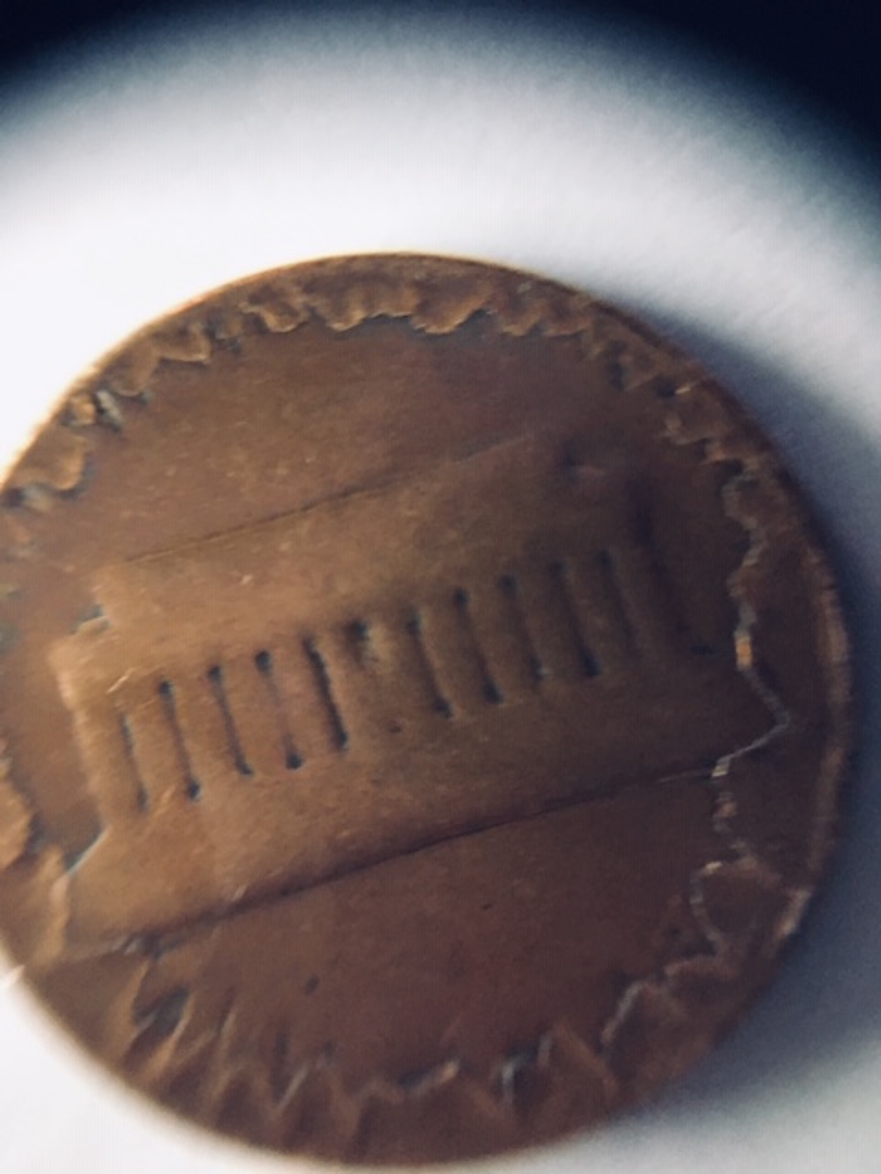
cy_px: 587
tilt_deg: -79.8
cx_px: 440
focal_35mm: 29
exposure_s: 1/30
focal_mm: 4.15
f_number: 2.2
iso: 200
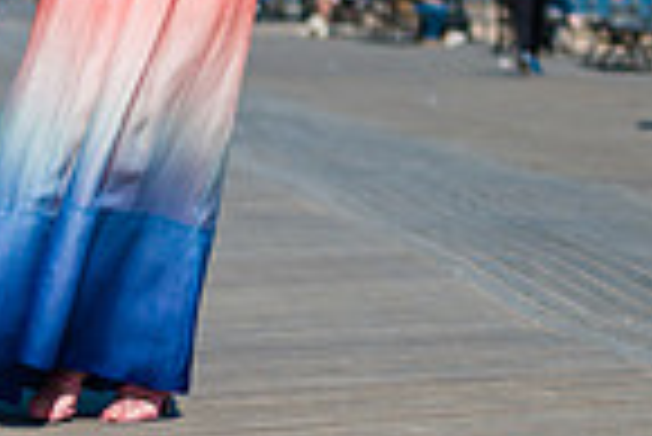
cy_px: 81
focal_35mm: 327
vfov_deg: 4.2
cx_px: -238
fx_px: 5928
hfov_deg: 6.2
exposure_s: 1/6400
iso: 200
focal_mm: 82
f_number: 3.2
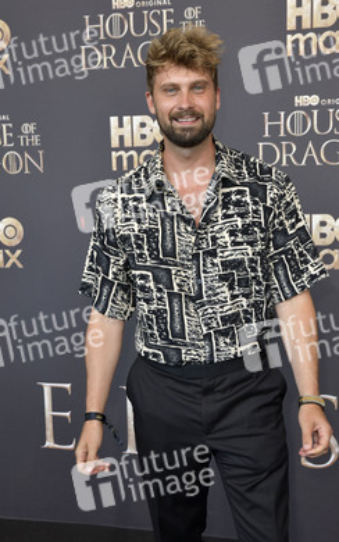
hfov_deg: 28.0
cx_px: 183
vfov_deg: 43.5
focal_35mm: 46
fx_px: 679
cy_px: 270
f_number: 6.3
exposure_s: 1/250
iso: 400
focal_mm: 44
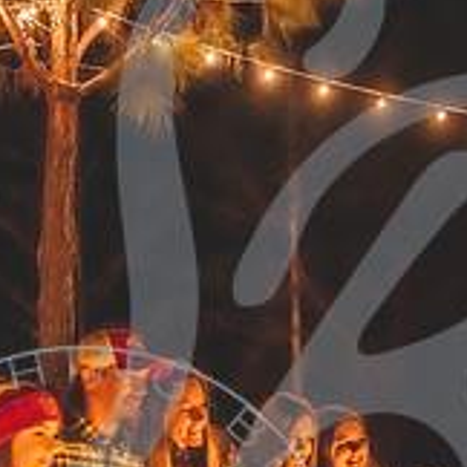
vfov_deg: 16.3
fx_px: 1618
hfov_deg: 16.4
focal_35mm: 106
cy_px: 395
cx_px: 213
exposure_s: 1/160
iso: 4000
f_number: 2.8
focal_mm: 45
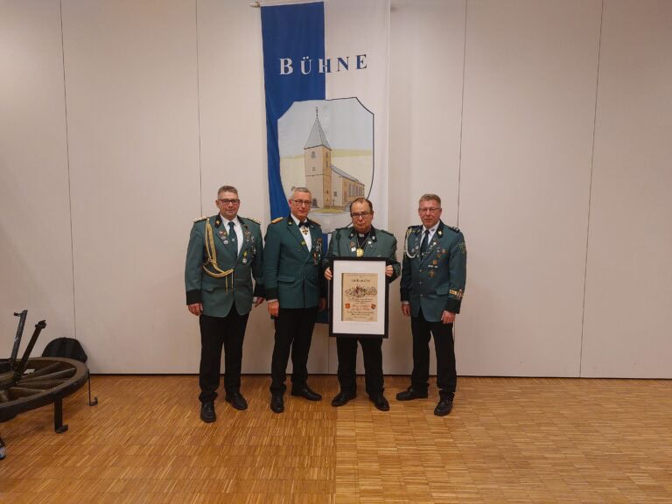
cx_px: 336
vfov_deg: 54.9
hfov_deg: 69.4
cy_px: 252
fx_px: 485
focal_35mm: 25
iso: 400
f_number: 1.8
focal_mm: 5.2
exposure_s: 1/50
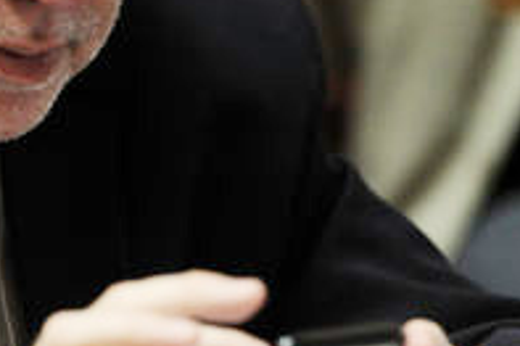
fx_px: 4835
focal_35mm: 335
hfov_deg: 6.1
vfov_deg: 4.1
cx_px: -29
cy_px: 30
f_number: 2.8
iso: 2500
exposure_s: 1/320
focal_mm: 105
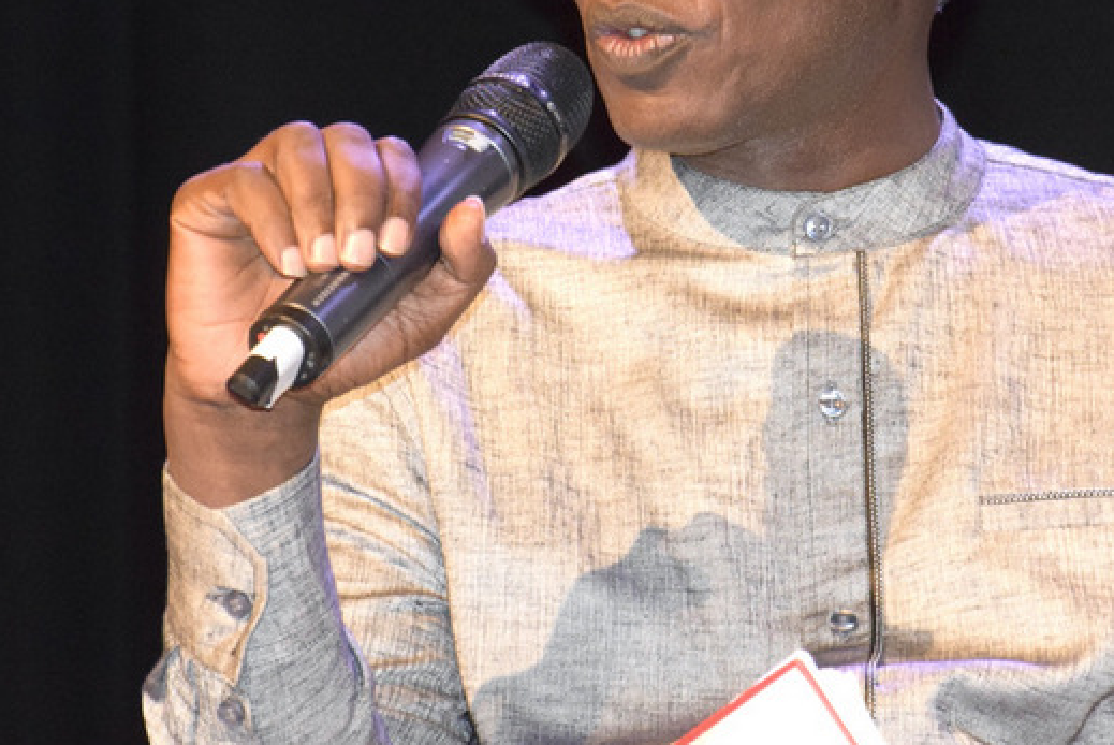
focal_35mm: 311
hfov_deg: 6.6
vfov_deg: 4.4
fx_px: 9631
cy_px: 201
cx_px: 766
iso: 3200
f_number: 5.6
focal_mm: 105
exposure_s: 1/60
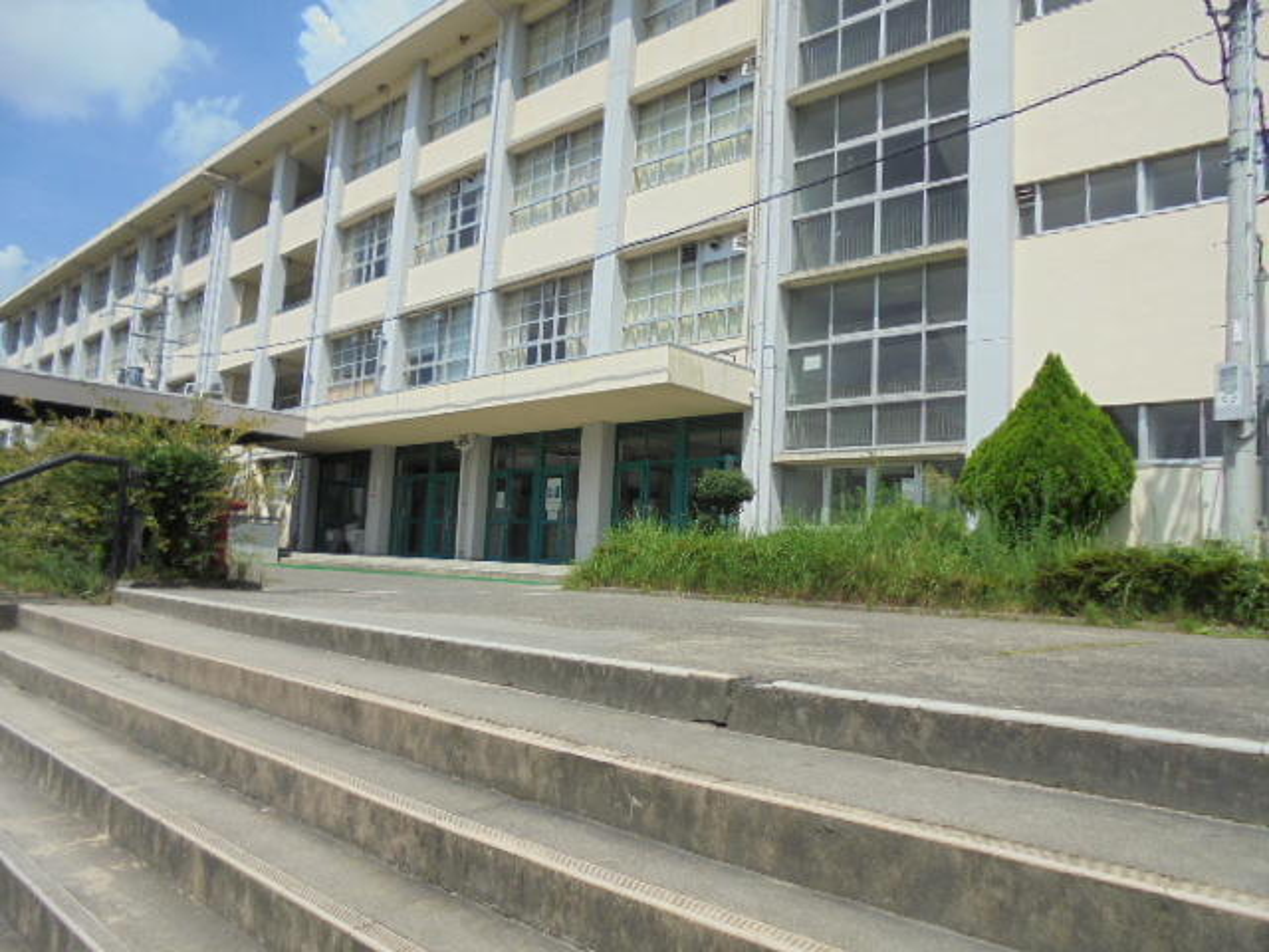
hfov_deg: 67.3
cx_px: 634
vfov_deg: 53.1
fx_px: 953
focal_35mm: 26
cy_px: 476
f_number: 11.5
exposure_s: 1/125
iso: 100
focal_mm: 4.6
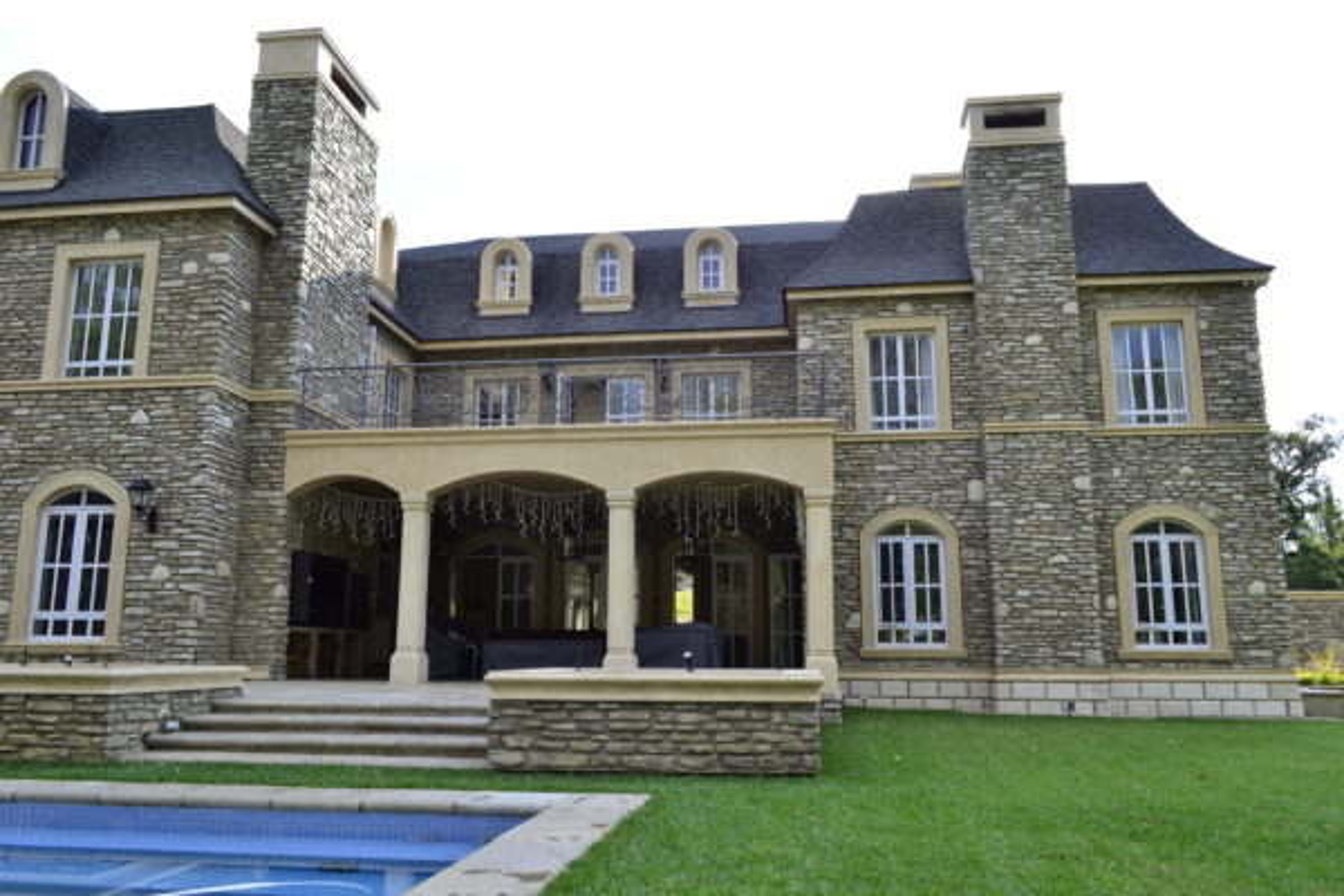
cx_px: 672
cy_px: 448
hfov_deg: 67.4
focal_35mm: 27
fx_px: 1008
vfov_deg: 47.9
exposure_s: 1/100
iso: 100
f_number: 8
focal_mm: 18
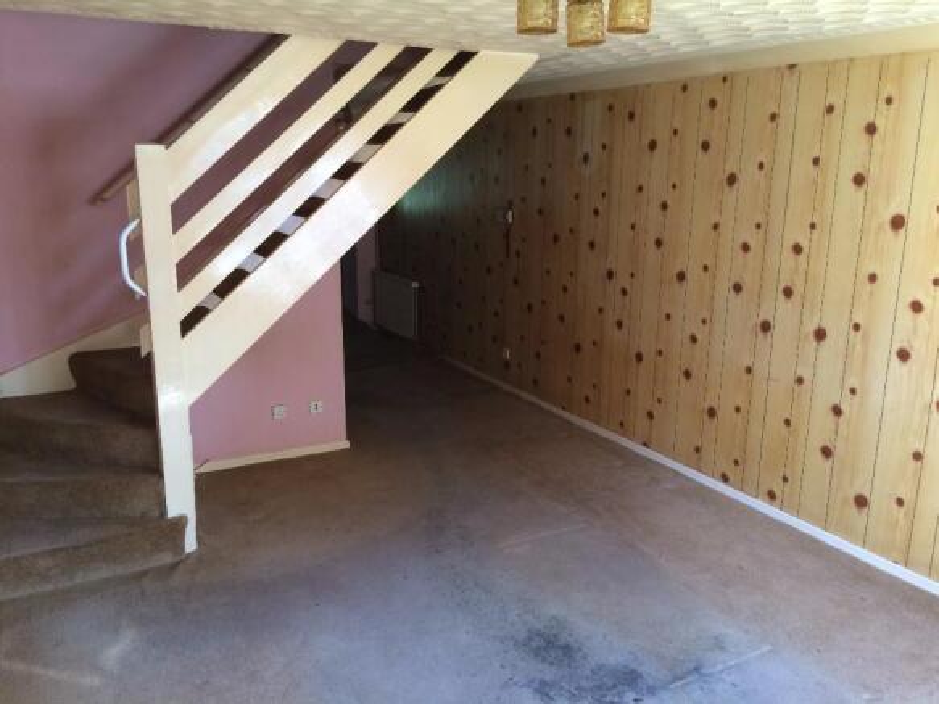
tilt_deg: -14.8
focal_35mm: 29
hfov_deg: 61.7
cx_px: 470
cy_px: 352
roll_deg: +0.4
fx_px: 786
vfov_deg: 48.2
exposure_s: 1/30
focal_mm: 4.15
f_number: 2.2
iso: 50
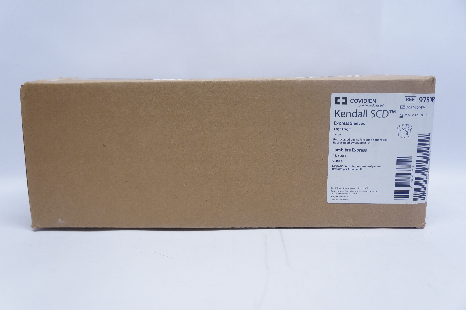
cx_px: 233
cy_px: 155
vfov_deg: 39.9
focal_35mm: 33
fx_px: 427
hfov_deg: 57.3
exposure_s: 1/160
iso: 800
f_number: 4
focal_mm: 22
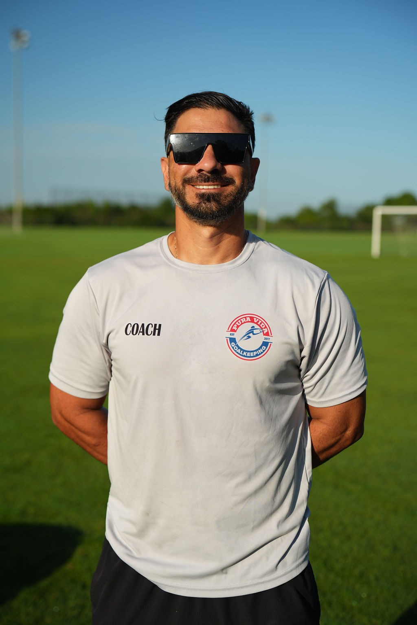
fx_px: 886
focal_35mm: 51
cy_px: 312
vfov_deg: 38.9
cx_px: 208
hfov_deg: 26.5
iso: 100
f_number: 2.8
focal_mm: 51
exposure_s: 1/1000
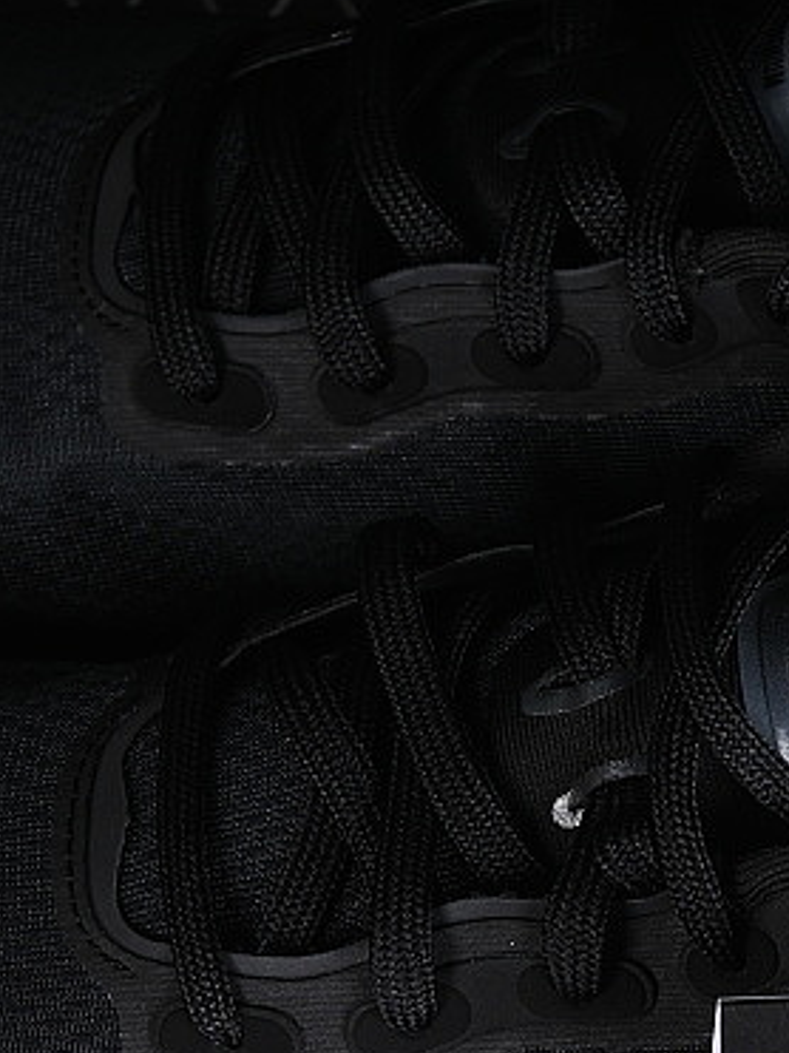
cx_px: 658
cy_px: 795
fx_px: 6386
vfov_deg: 9.4
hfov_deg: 7.1
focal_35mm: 210
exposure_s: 1/60
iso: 160
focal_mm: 50
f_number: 6.3
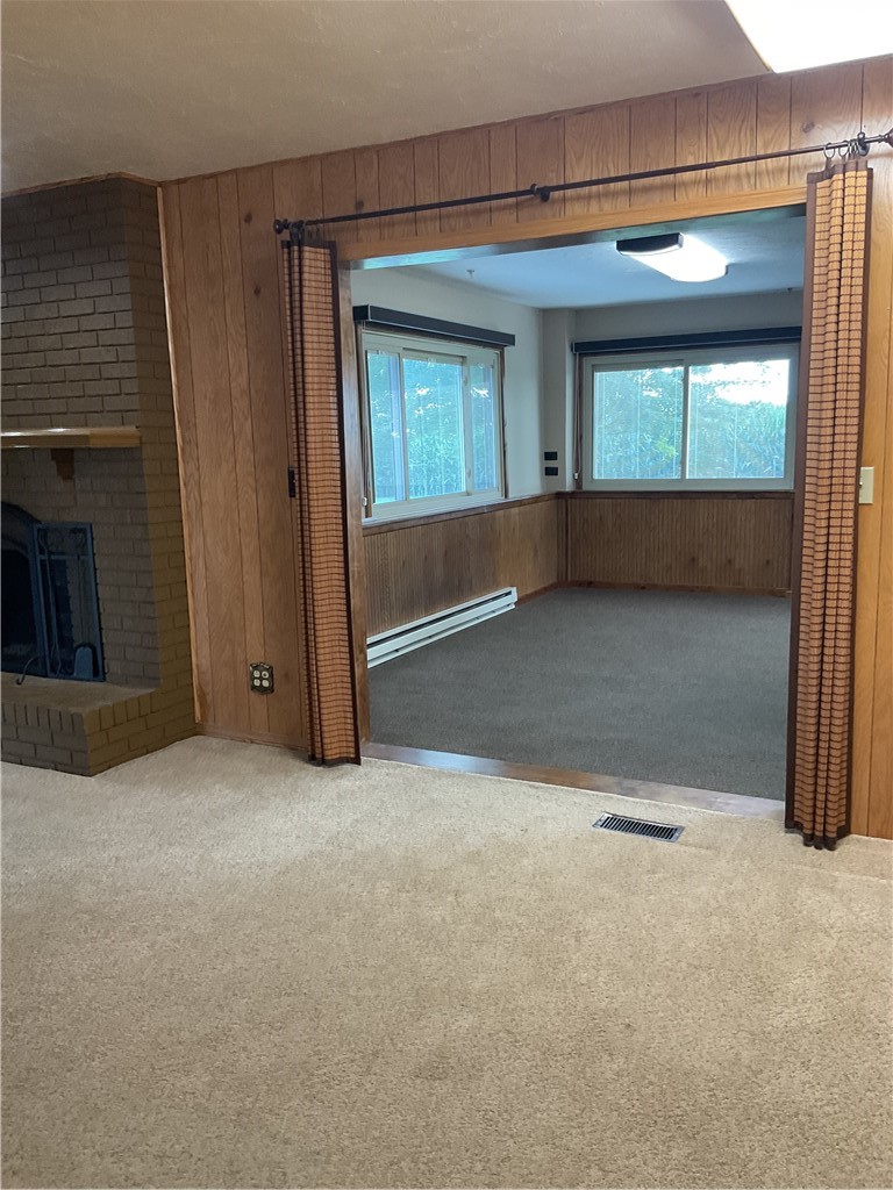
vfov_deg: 61.7
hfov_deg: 48.2
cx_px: 446
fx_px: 997
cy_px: 595
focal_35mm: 29
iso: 160
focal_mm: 3
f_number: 1.8
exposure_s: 1/60
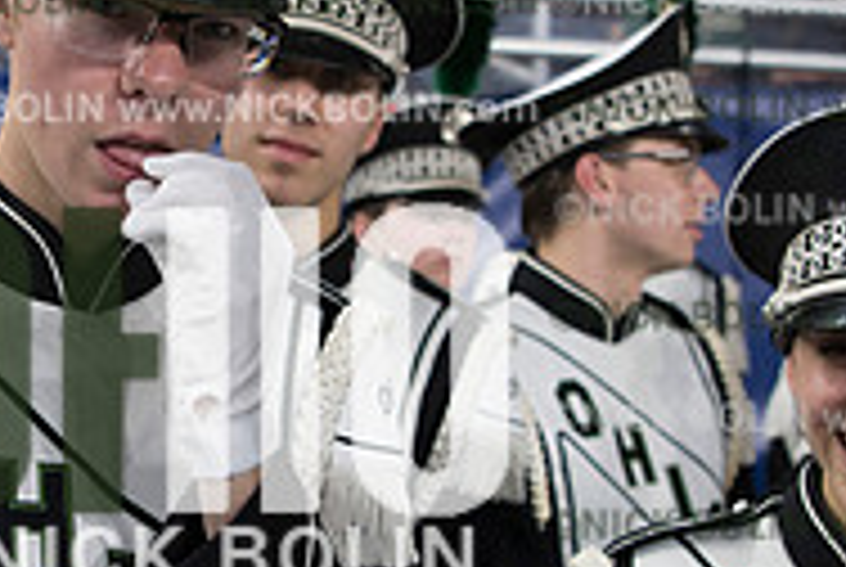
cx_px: 189
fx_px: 1742
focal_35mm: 74
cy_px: 421
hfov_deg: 26.9
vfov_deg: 18.4
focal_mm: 24
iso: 1250
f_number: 2.8
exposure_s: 1/1000
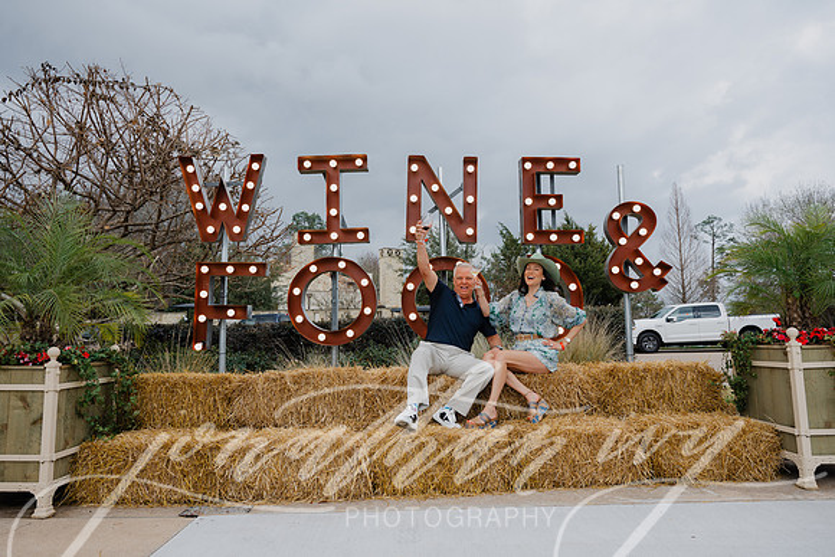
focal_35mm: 24
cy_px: 278
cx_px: 418
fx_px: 557
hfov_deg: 73.7
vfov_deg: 53.2
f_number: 5.6
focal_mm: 24
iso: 110
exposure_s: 1/320
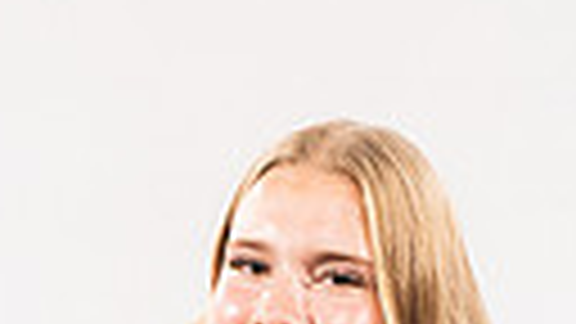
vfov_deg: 6.8
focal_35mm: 162
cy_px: 945
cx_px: 248
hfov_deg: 13.3
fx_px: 2474
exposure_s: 1/320
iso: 500
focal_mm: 44
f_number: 7.1
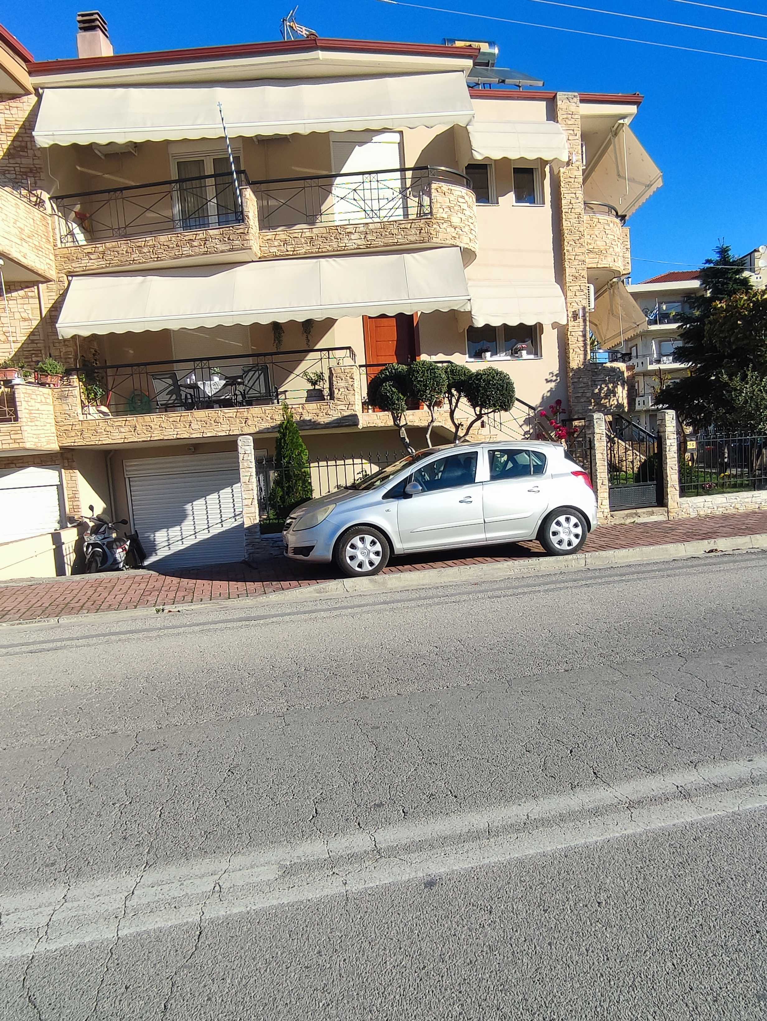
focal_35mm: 16
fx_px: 472
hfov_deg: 78.2
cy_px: 510
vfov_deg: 94.5
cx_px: 384
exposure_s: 1/982
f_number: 2.2
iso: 50
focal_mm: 1.65
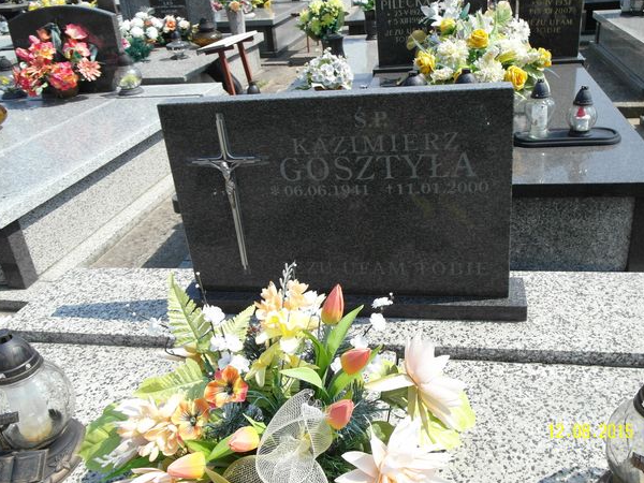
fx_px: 595
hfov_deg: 56.8
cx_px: 338
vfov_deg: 44.1
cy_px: 228
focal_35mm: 32
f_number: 4.1
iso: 80
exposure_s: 1/500
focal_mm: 6.5
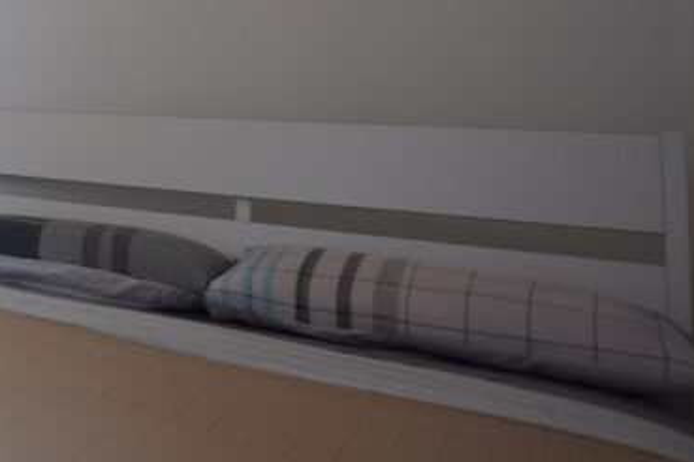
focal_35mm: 39
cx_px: -410
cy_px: 57
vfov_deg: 32.7
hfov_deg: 27.1
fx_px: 752
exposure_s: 1/60
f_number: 4.5
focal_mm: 8
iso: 400
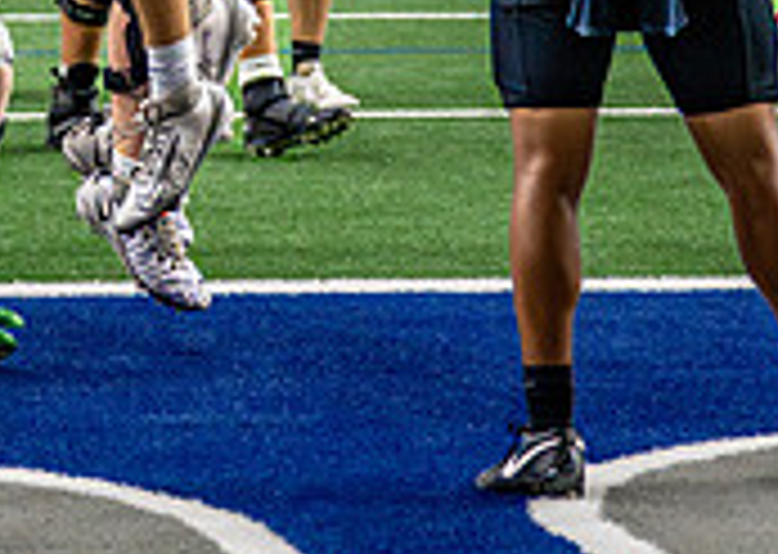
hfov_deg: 7.0
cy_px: -363
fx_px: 6287
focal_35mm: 285
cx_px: -52
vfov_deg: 5.0
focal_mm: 70
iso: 4000
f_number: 2.8
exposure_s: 1/2000
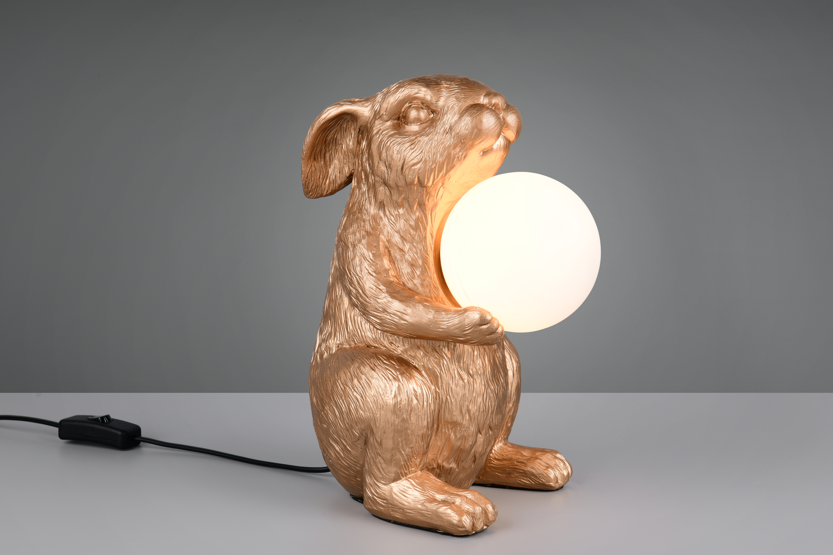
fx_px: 2013
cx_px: 432
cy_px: 295
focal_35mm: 87
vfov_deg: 15.7
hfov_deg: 23.4
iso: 72
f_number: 13
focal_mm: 70
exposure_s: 1/15
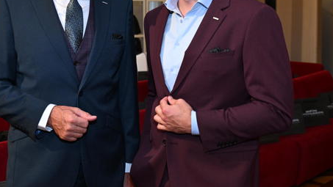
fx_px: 521
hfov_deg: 35.2
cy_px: 40
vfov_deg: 20.2
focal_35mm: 59
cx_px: 115
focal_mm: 37
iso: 1600
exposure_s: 1/250
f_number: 5
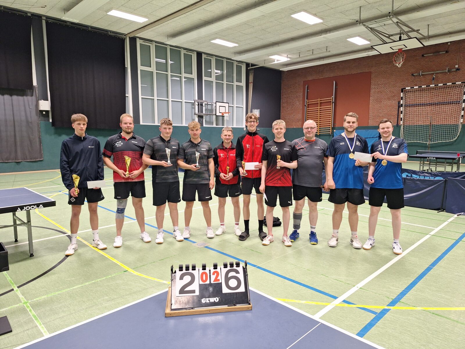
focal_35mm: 23
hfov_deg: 73.9
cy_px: 174
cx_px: 232
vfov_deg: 58.9
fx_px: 309
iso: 250
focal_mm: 5.54
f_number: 1.8
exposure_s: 1/50
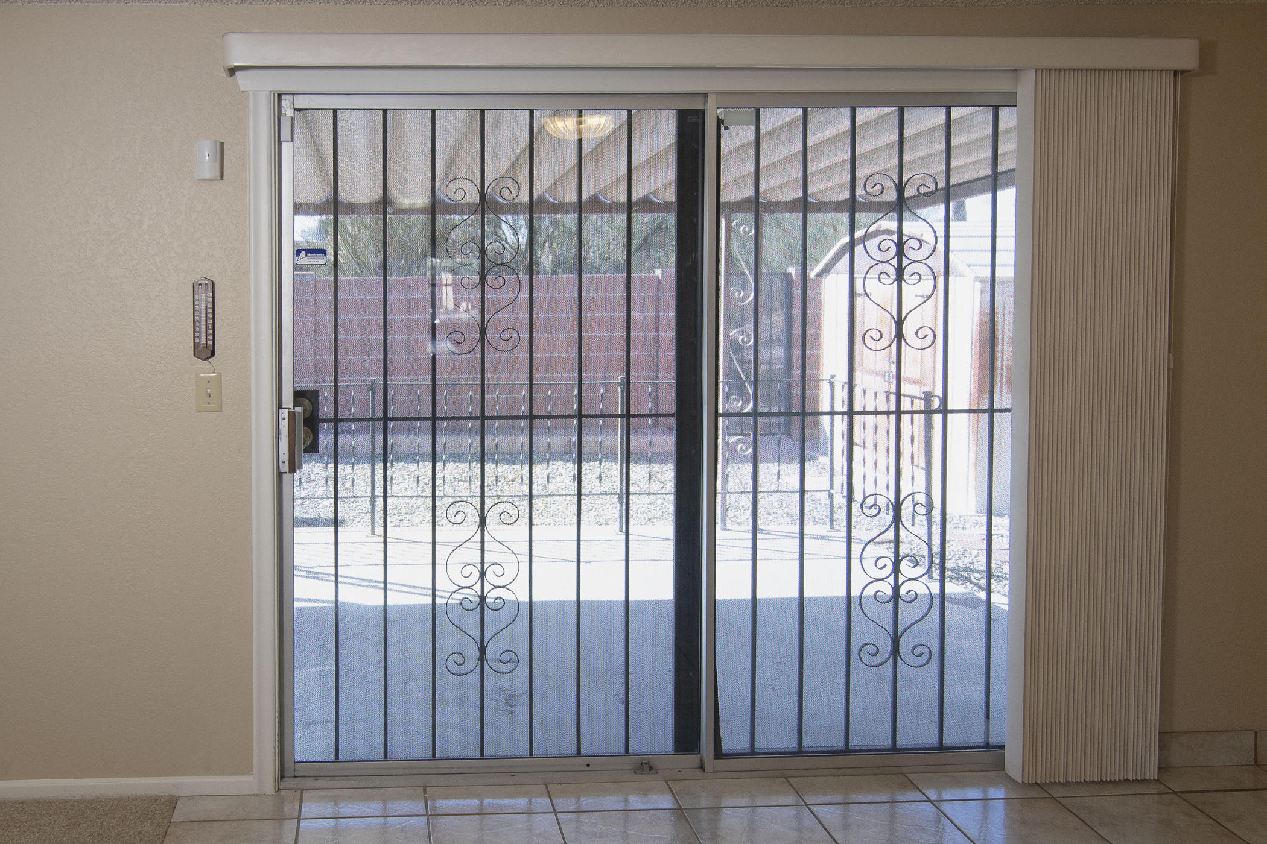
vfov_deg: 43.1
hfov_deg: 61.7
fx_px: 1056
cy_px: 545
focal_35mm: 30
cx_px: 559
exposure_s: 1/25
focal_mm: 14
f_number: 6.3
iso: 450
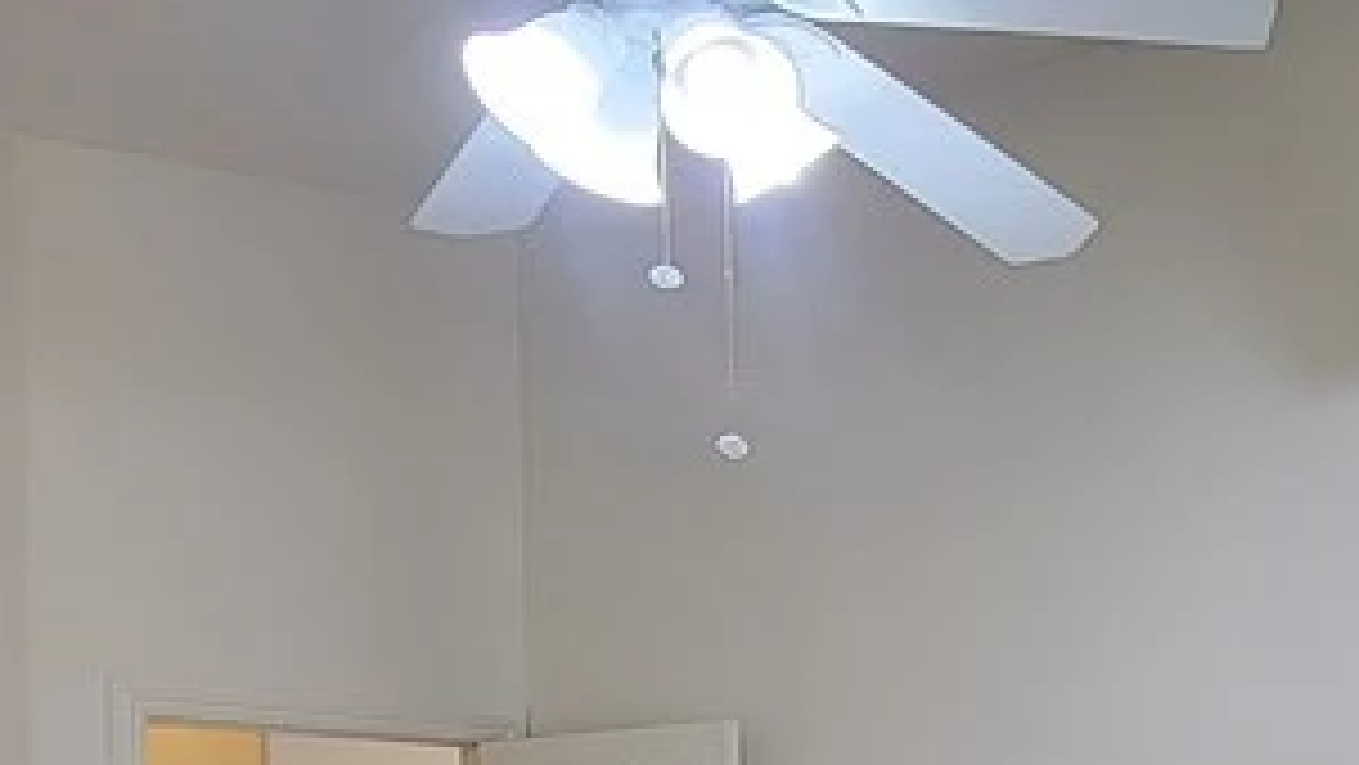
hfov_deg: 37.5
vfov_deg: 20.7
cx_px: 1408
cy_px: 1188
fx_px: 1730
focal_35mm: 48
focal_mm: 2.2
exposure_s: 1/60
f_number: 2.2
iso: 100
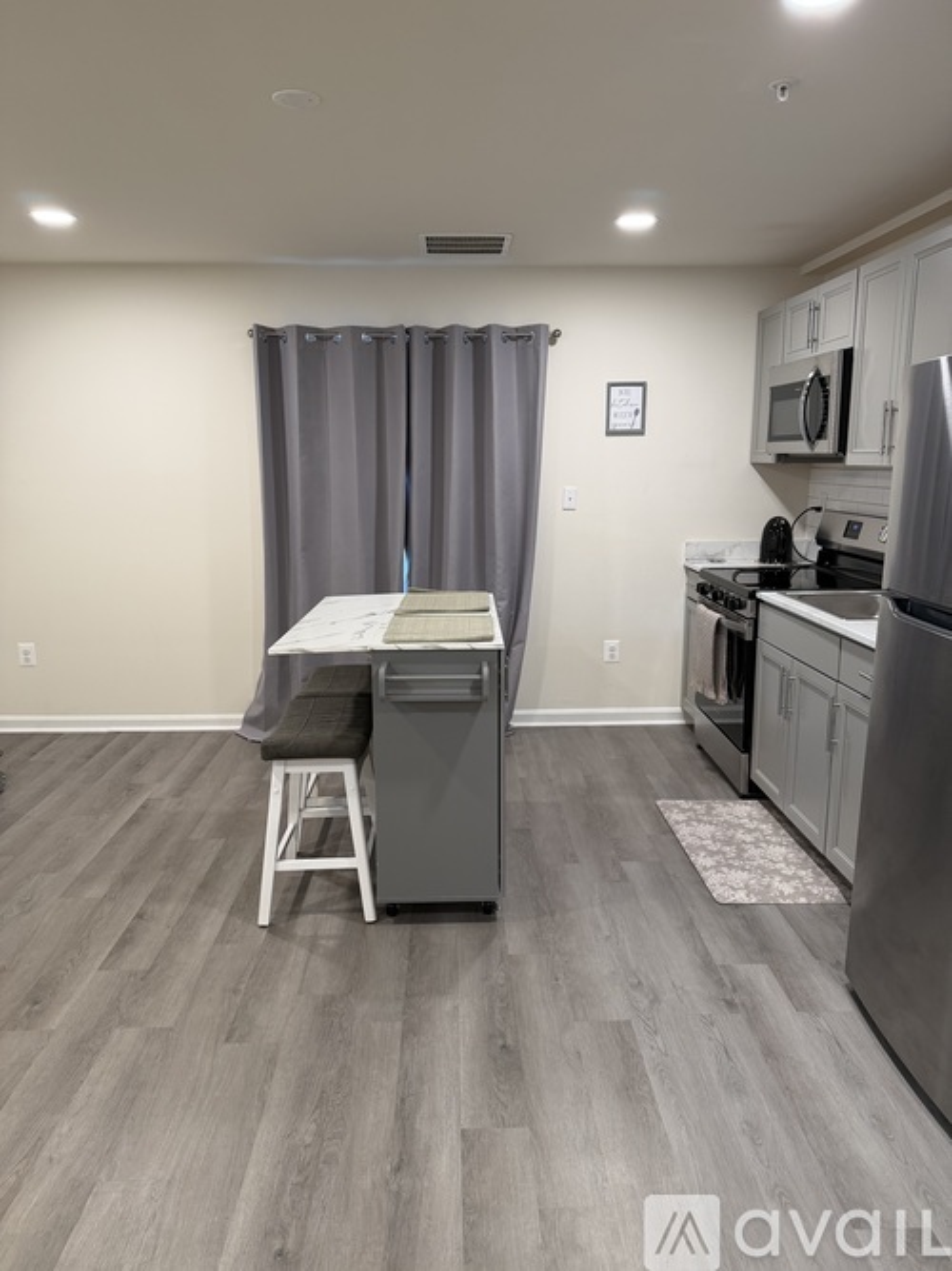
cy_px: 636
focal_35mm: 24
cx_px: 476
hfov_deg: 56.8
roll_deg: -0.4
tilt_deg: -10.0
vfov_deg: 71.6
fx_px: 880
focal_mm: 6.76
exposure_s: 1/60
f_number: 1.78
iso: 160
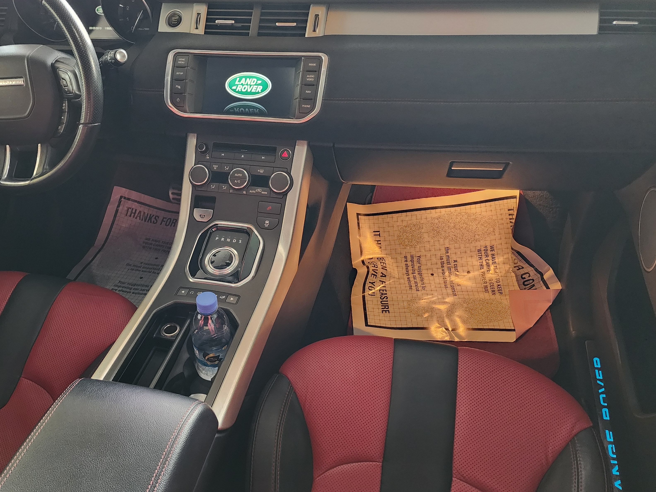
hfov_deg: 61.0
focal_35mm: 29
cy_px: 249
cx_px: 255
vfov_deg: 48.2
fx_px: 550
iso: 640
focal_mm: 6.4
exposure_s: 1/30
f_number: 1.8
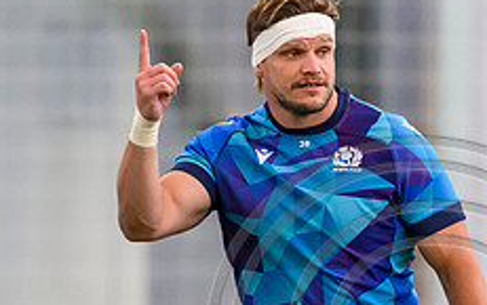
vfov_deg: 0.7
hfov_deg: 1.2
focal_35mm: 1817
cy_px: 313
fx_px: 24145
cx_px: 337
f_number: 4
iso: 6400
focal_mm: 560
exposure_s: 1/1250
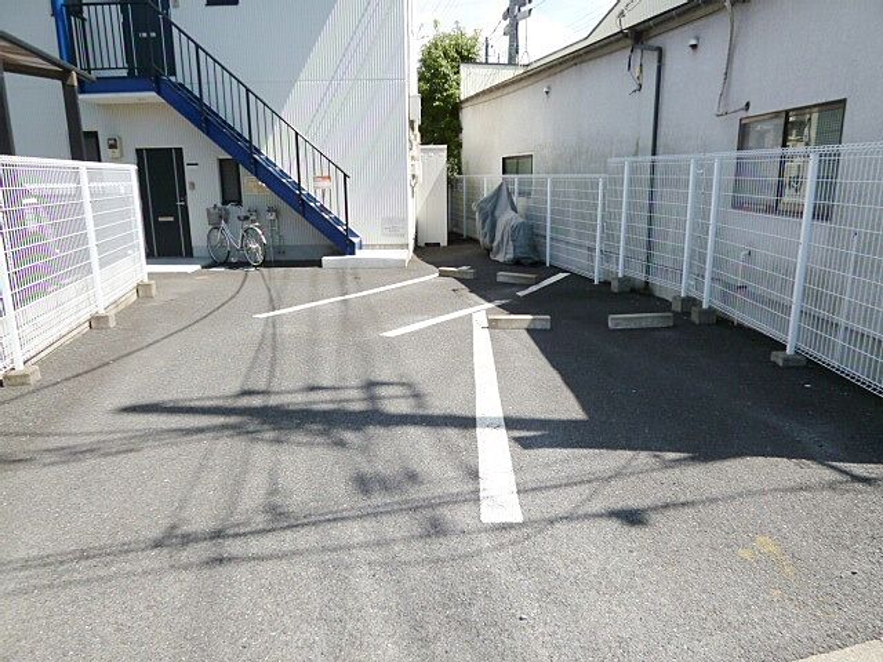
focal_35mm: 24
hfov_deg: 71.6
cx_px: 442
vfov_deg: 56.8
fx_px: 612
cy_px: 331
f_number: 2.5
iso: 100
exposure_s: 1/800
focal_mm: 4.3
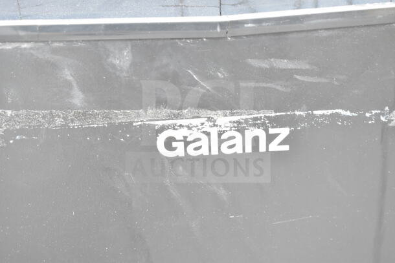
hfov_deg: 35.0
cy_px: 132
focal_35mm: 57
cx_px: 198
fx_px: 626
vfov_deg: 23.8
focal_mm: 38
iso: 1600
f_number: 5.6
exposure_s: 1/125
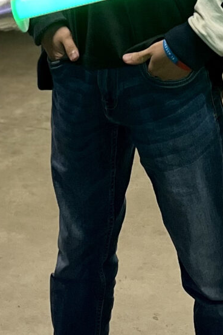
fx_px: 1162
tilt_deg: -6.4
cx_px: 176
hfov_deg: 10.9
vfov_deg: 15.5
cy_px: -114
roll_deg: +1.2
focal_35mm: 125
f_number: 1.5
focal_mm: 5.7
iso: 160
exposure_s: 1/60
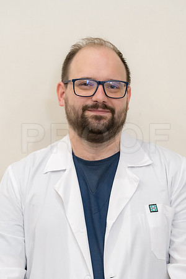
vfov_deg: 11.4
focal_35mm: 180
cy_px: 140
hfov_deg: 7.6
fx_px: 1395
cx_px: 93
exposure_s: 1/80
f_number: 4
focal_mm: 180
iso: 5000
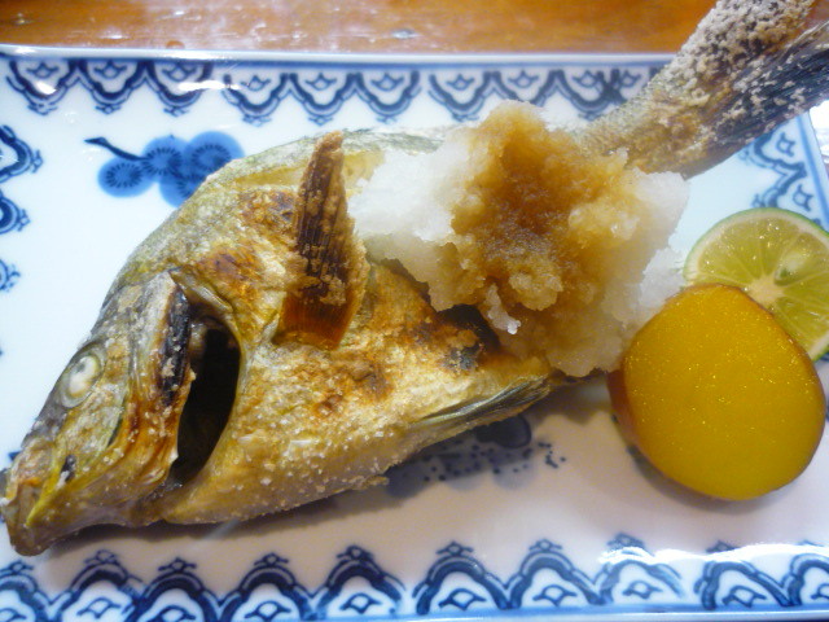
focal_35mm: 33
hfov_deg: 55.4
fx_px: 790
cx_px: 414
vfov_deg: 42.9
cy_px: 311
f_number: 2.8
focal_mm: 5.5
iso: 400
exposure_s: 1/25
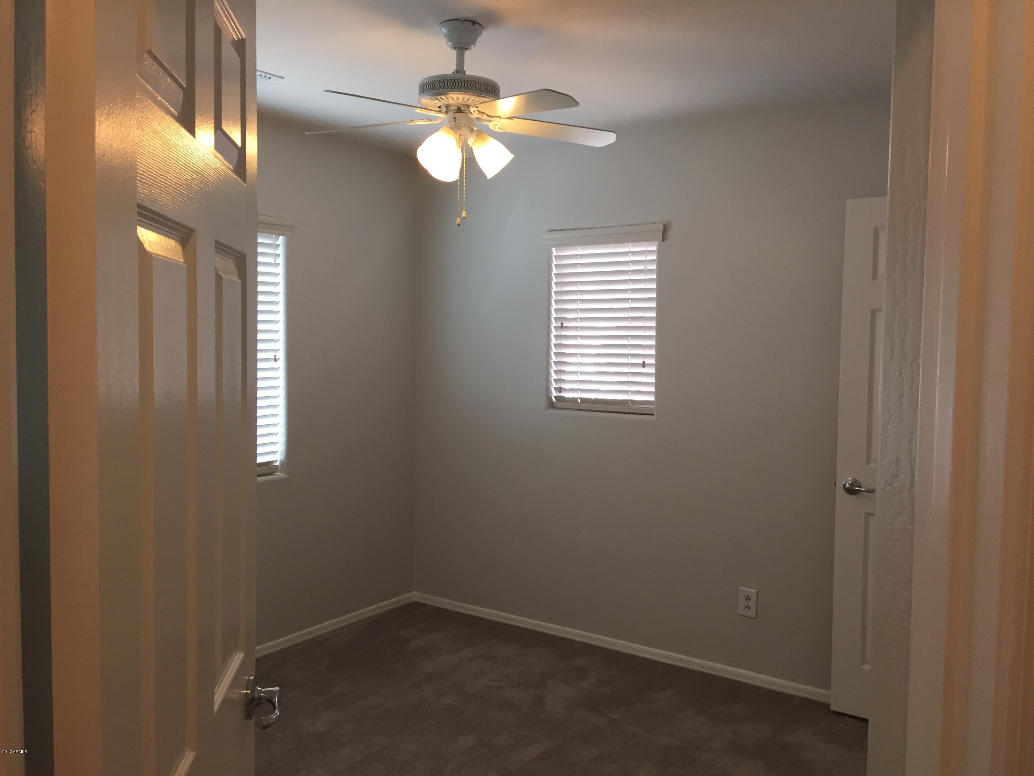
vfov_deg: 48.2
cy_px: 388
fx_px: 866
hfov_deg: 61.7
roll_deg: -1.3
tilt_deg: -3.6
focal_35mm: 29
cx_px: 517
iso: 32
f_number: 2.2
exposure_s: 1/30
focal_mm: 4.15
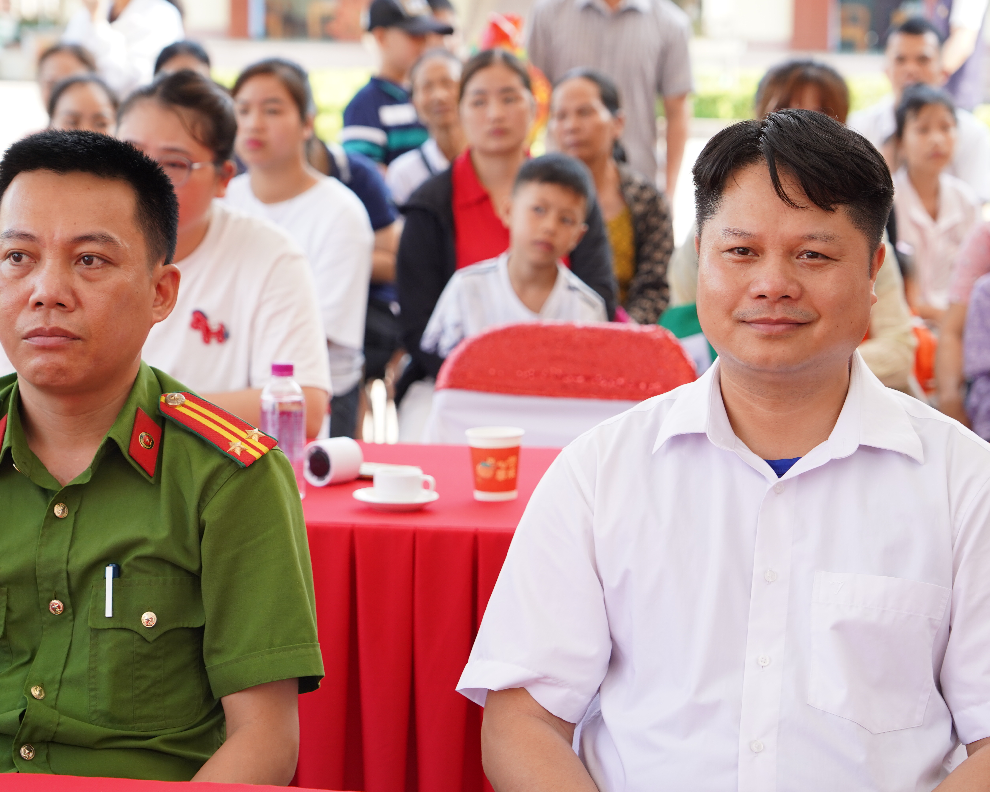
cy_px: 396
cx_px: 457
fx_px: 2842
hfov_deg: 19.8
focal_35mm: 97
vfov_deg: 15.9
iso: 400
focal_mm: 86
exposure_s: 1/125
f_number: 5.6
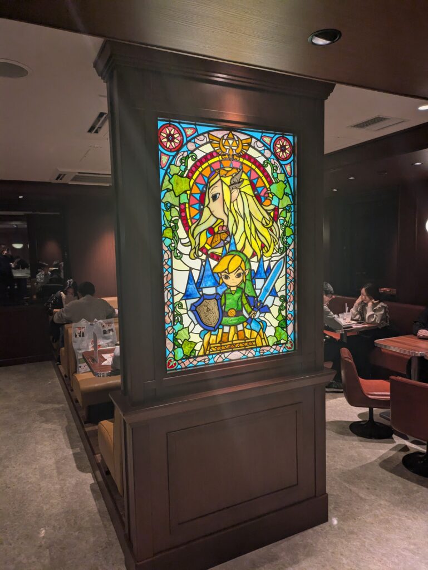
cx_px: 214
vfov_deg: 69.4
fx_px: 412
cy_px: 285
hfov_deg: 54.9
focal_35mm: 25
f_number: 1.89
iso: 38
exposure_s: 1/282
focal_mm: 5.43
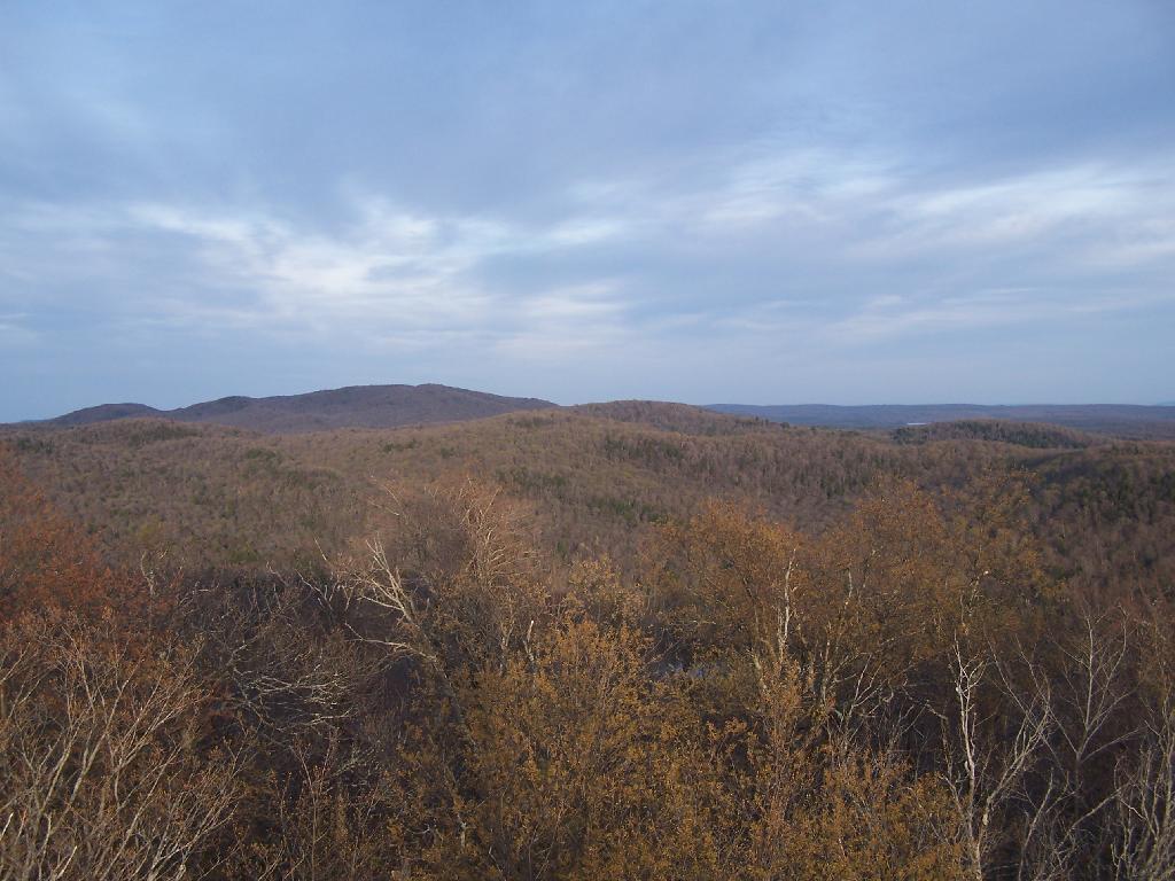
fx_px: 1290
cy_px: 440
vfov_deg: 37.7
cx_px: 588
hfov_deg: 49.0
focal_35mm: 38
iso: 80
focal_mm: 6.3
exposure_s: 1/250
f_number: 2.8
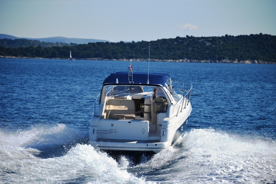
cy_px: 92
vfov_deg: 6.5
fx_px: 1609
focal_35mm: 210
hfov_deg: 9.8
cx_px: 138
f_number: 5.6
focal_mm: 140
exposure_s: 1/4000
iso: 360
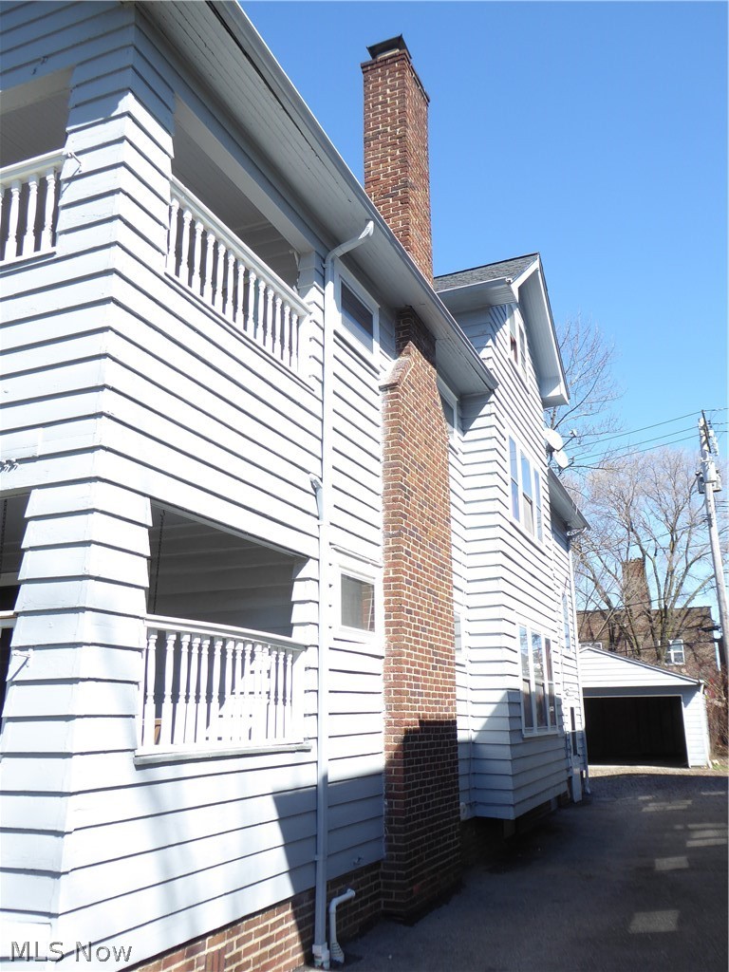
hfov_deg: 48.2
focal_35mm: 29
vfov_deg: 61.7
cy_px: 486
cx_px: 364
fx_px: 814
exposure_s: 1/320
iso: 80
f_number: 3.5
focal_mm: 5
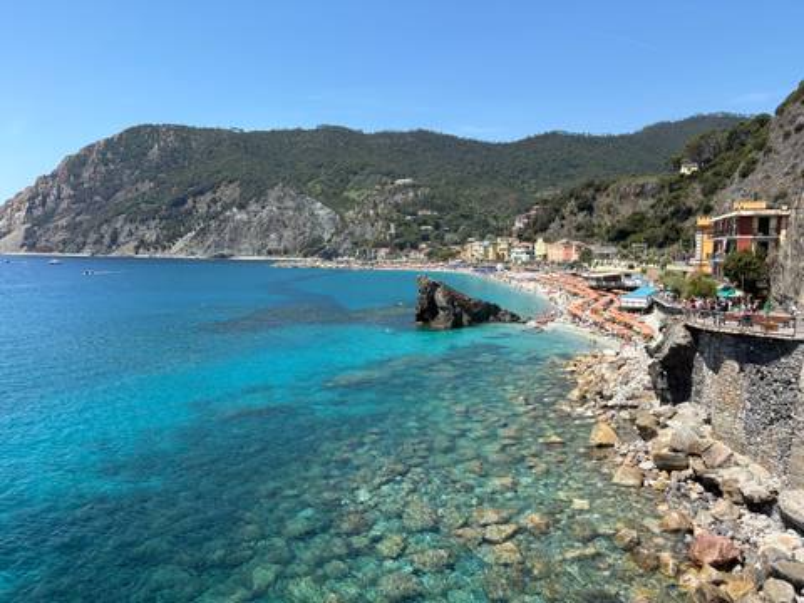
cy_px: 302
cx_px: 402
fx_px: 604
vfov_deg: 53.1
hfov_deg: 67.3
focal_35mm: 26
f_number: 1.6
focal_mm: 5.96
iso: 50
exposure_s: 1/2451
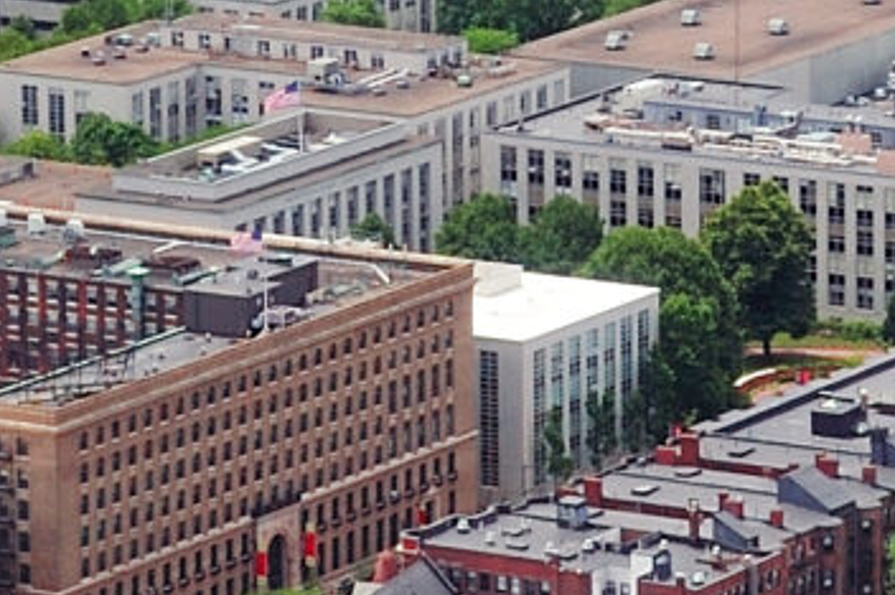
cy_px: -133
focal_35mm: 349
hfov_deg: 5.9
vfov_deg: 3.9
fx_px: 8668
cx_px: 702
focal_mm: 48
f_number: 11
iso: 200
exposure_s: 1/180
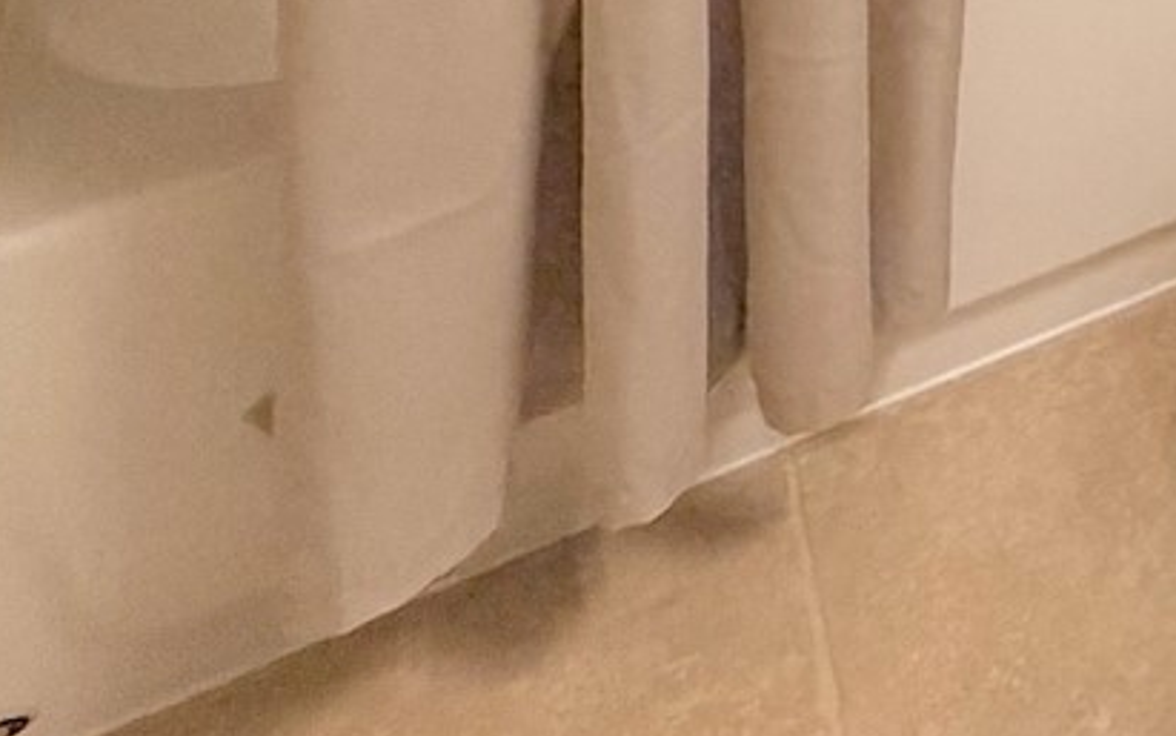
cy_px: -1303
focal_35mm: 74
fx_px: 2372
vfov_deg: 11.9
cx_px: 2343
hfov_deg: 18.4
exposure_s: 1/120
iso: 160
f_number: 2.2
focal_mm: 2.22
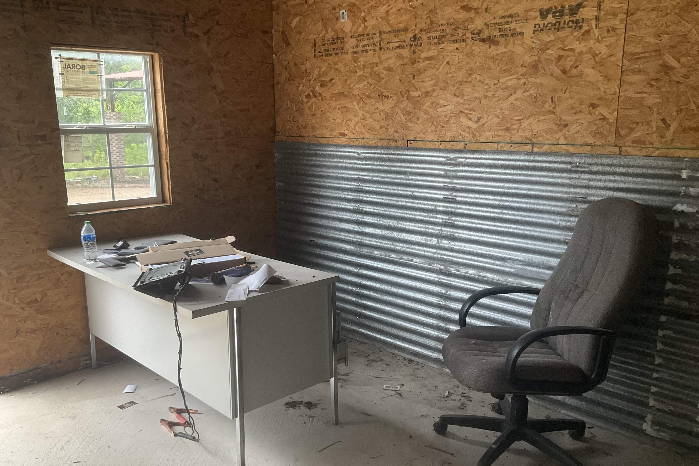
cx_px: 347
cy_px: 258
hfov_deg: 60.3
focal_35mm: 31
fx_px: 602
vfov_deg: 42.3
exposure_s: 1/60
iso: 64
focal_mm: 3
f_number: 1.8
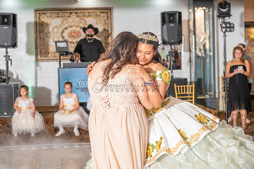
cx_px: 127
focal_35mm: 70
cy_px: 84
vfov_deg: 19.5
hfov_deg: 28.8
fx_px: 494
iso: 500
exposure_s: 1/200
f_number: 4.5
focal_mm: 70
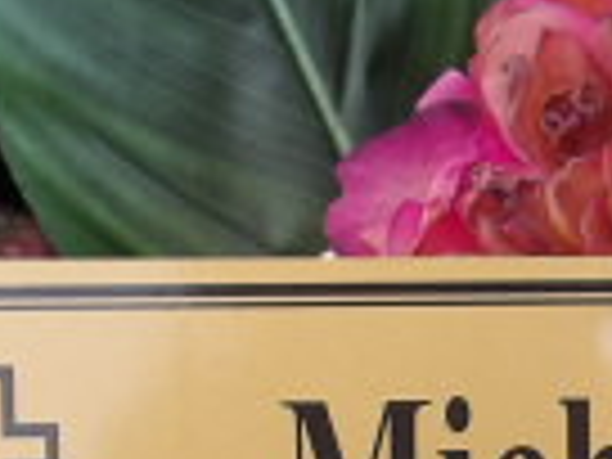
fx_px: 3501
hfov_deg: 9.9
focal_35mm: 198
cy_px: 846
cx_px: 688
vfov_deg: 7.3
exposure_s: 1/207
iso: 100
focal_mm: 7.6
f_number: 3.7
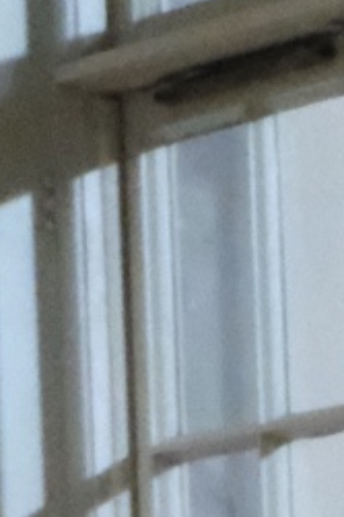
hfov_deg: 2.4
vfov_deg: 3.6
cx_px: 2033
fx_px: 7894
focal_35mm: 550
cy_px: 1702
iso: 12800
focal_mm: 35.3
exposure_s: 1/27
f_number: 5
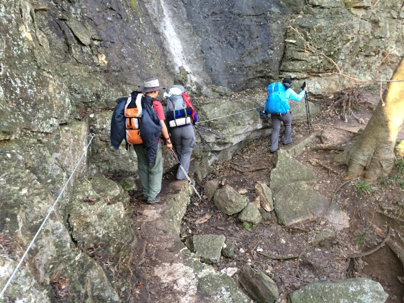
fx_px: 338
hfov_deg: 61.7
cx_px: 202
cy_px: 152
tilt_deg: -15.9
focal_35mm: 29
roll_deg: +1.4
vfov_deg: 48.2
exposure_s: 1/30
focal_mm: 4.15
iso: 50
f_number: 2.2
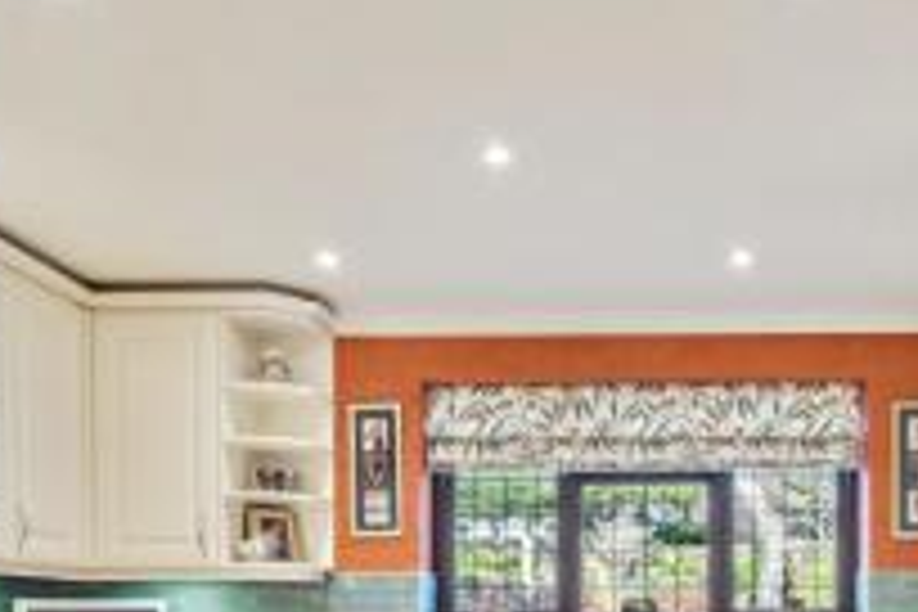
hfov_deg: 45.4
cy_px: 623
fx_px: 1071
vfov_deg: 29.6
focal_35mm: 42
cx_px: 644
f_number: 11
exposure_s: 1/30
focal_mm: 18
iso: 320
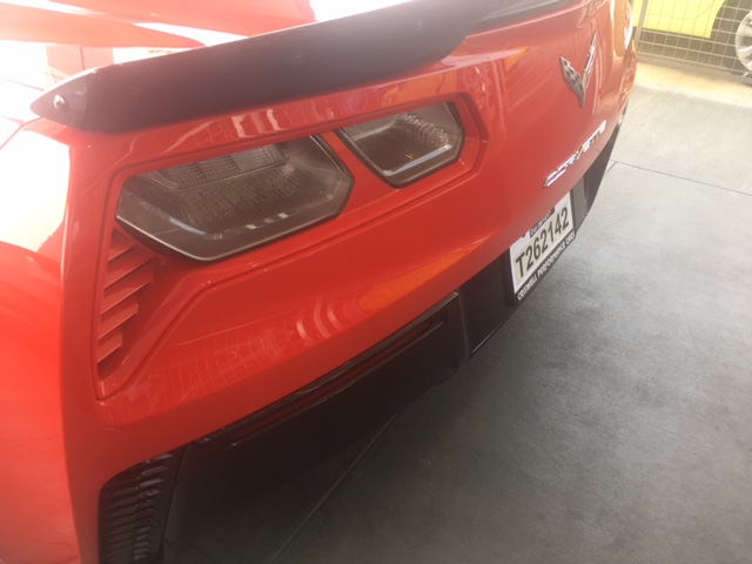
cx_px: 376
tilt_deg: -37.2
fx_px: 630
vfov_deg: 48.2
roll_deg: +1.5
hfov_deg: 61.7
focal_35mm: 29
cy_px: 282
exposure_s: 1/120
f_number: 2.2
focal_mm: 4.15
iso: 40
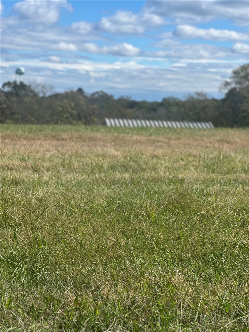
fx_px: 739
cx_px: 124
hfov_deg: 19.1
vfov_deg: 25.3
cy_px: 166
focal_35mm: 77
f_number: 2.8
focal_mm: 9
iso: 32
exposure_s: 1/903
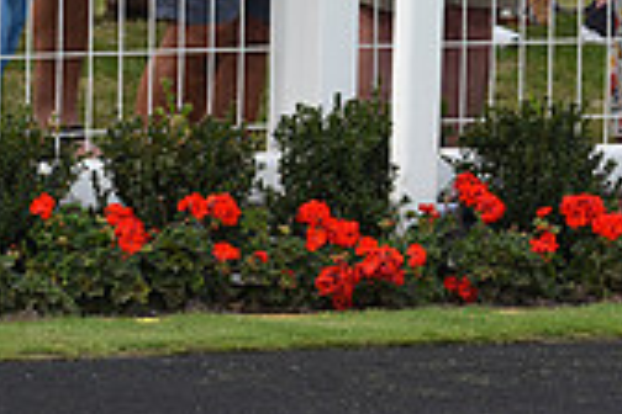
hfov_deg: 3.4
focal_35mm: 603
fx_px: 10418
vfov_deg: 2.3
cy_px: -294
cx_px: 52
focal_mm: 175
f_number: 5.6
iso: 400
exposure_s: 1/800
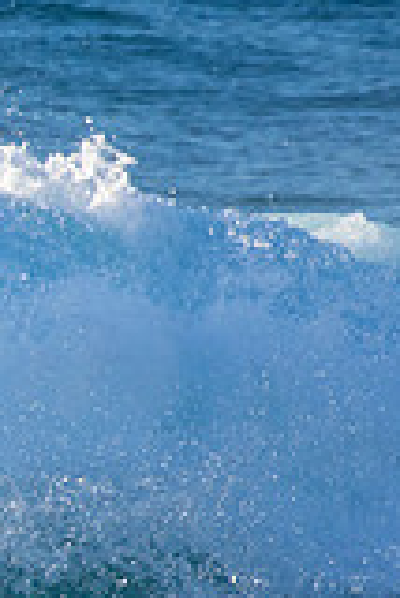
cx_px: -621
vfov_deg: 0.8
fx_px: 45099
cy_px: 391
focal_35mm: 2712
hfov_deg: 0.5
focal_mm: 500
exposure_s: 1/2000
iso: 640
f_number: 5.6
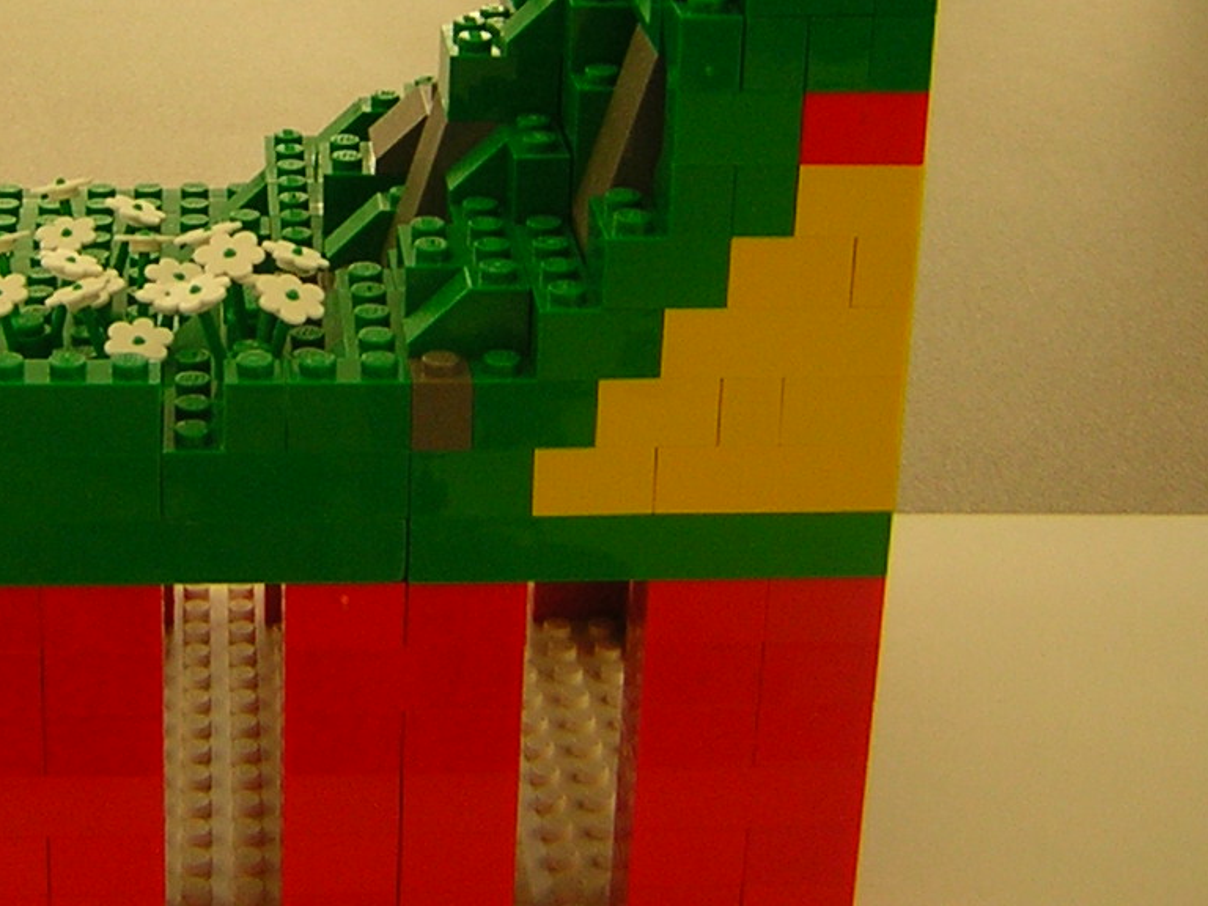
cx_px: 362
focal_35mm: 75
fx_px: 2617
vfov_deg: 19.4
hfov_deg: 25.8
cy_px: 151
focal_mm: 4.7
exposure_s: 1/7.9
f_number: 2.6
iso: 50
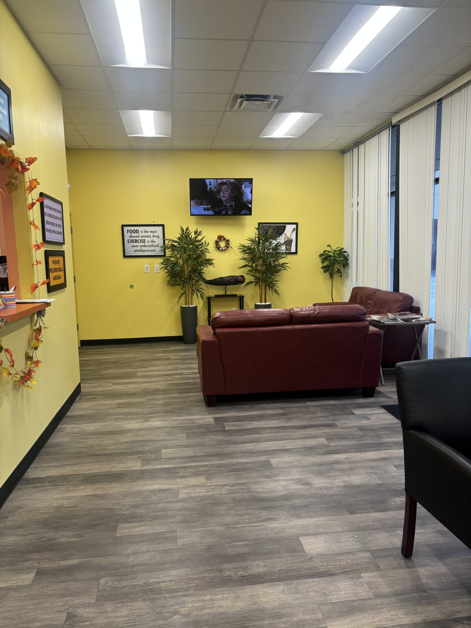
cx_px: 236
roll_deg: +0.7
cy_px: 314
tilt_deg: -7.9
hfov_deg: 53.1
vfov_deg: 67.3
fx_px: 472
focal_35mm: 26
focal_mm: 5.96
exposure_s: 1/120
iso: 80
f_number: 1.6
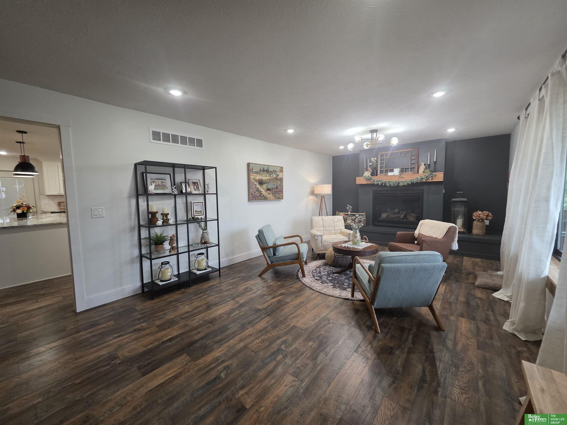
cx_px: 284
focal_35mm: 13
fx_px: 213
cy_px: 212
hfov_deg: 106.2
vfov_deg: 89.9
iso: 320
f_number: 1.9
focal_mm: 2.2
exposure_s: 1/60
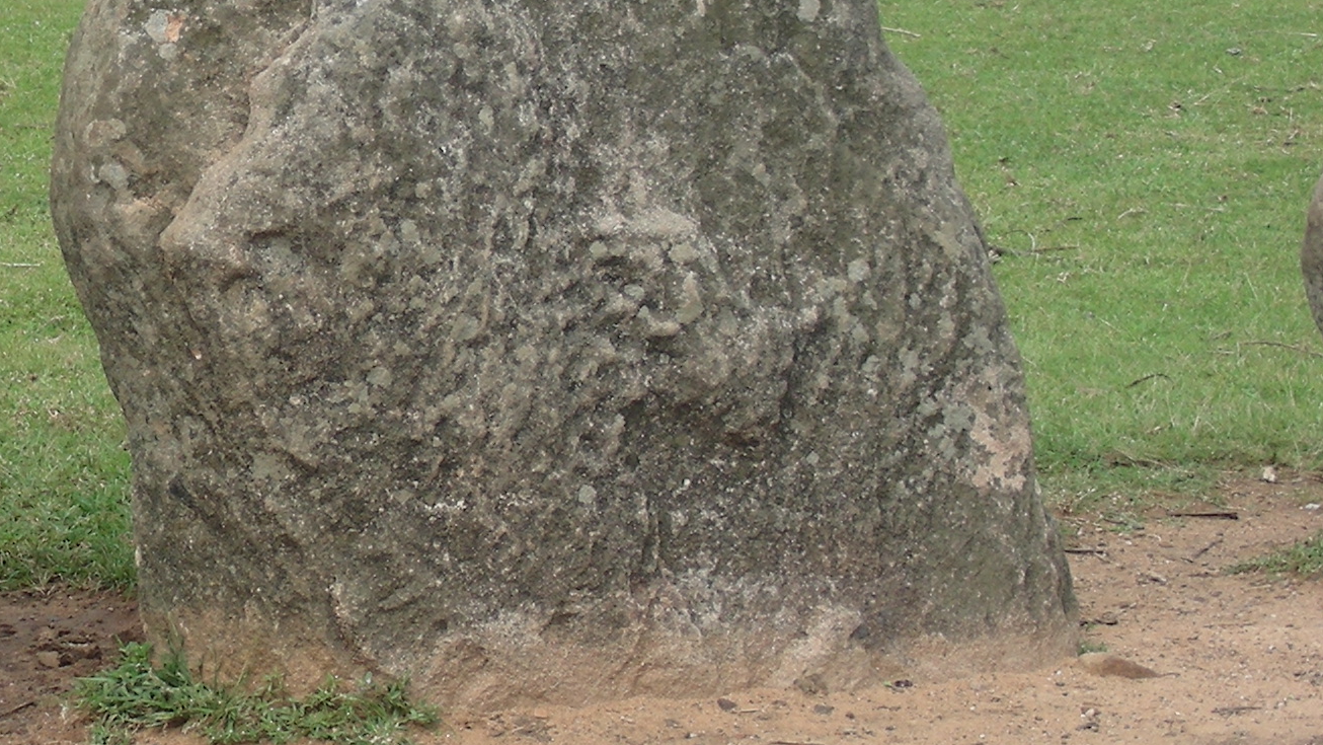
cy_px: 91
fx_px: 5193
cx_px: 38
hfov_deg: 14.3
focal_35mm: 148
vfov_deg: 8.2
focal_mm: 10.5
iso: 50
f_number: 4
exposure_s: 1/305
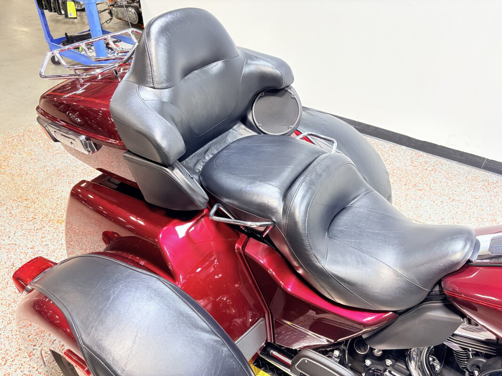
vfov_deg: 53.1
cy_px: 188
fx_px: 377
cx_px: 251
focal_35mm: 26
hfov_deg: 67.3
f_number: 1.6
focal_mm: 5.96
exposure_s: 1/120
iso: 125
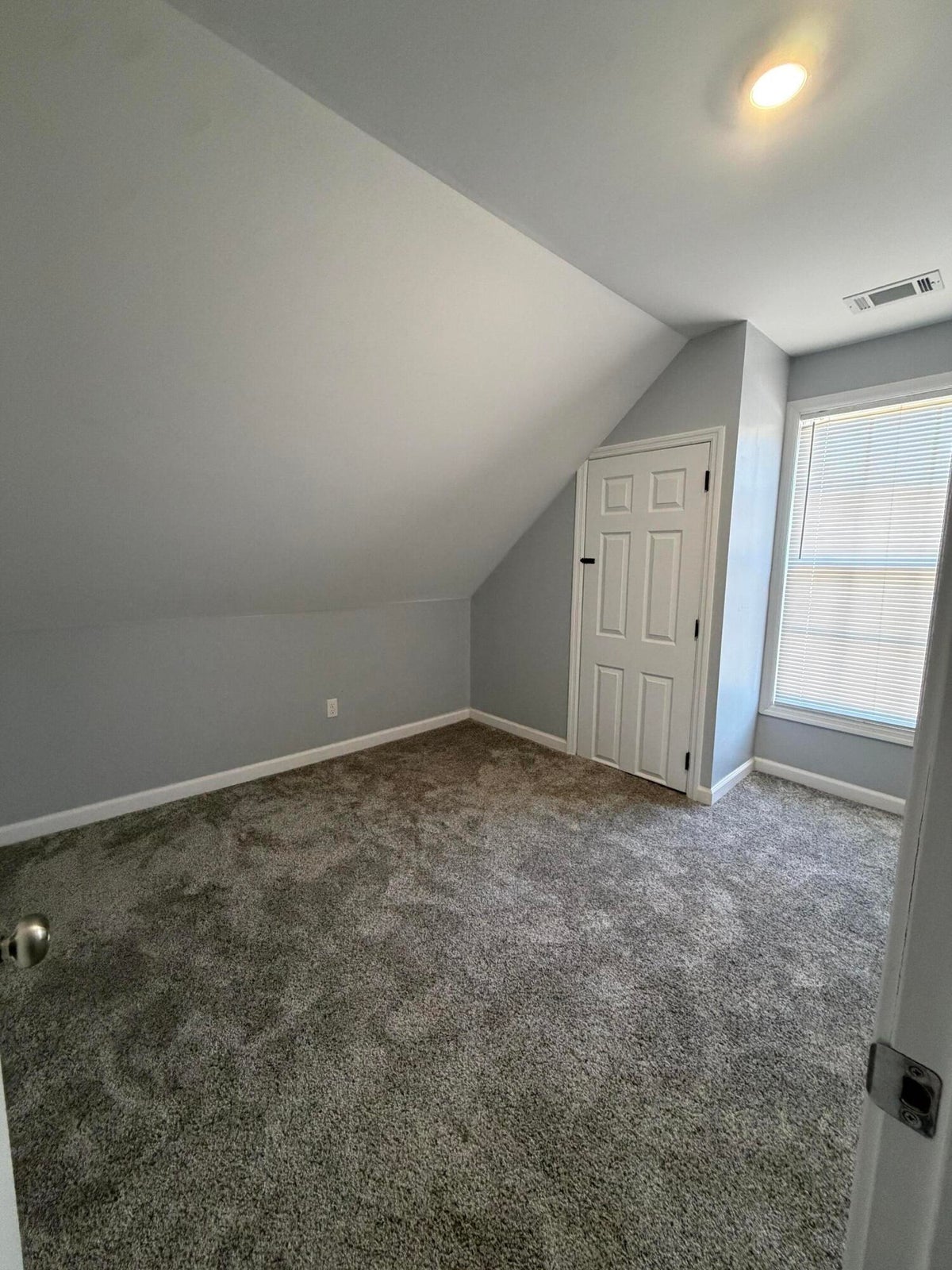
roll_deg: -1.1
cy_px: 635
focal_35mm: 14
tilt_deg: -6.8
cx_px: 476
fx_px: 513
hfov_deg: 85.7
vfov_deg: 102.1
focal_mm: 2.22
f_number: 2.2
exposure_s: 1/60
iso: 400
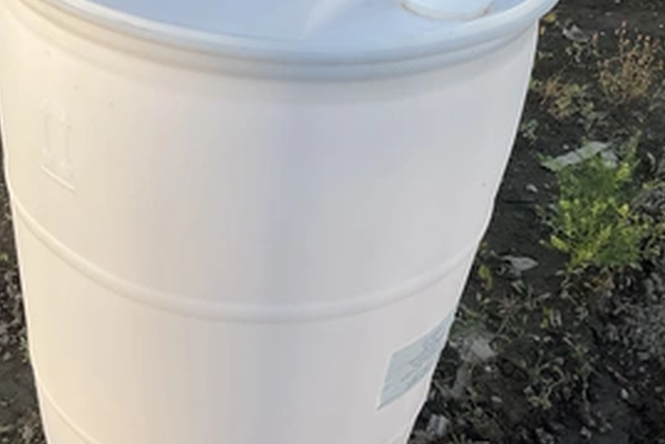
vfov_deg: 29.8
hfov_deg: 42.9
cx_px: 216
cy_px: 273
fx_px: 832
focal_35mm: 45
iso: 25
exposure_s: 1/454
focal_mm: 3
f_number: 1.8
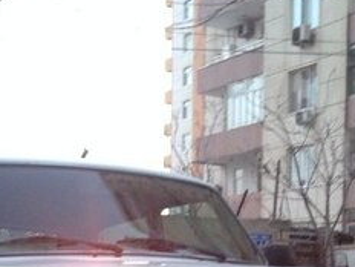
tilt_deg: -3.9
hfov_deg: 20.8
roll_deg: -0.6
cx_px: 223
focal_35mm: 94
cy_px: 335
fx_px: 964
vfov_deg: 15.1
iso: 125
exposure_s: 1/20
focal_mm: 4.12
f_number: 2.4
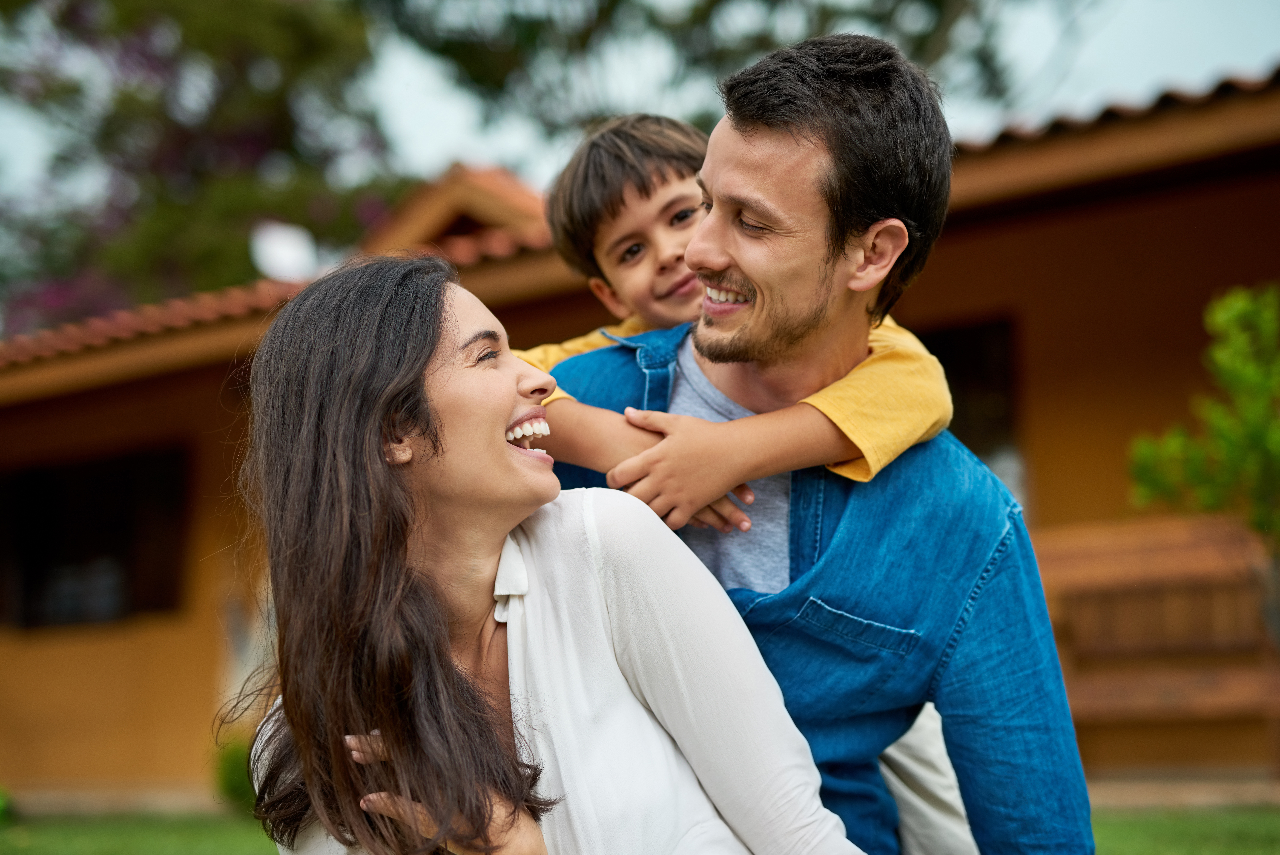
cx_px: 640
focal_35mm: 50
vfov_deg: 27.0
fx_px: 1778
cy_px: 428
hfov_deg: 39.6
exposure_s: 1/2000
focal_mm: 50
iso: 200
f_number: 1.8
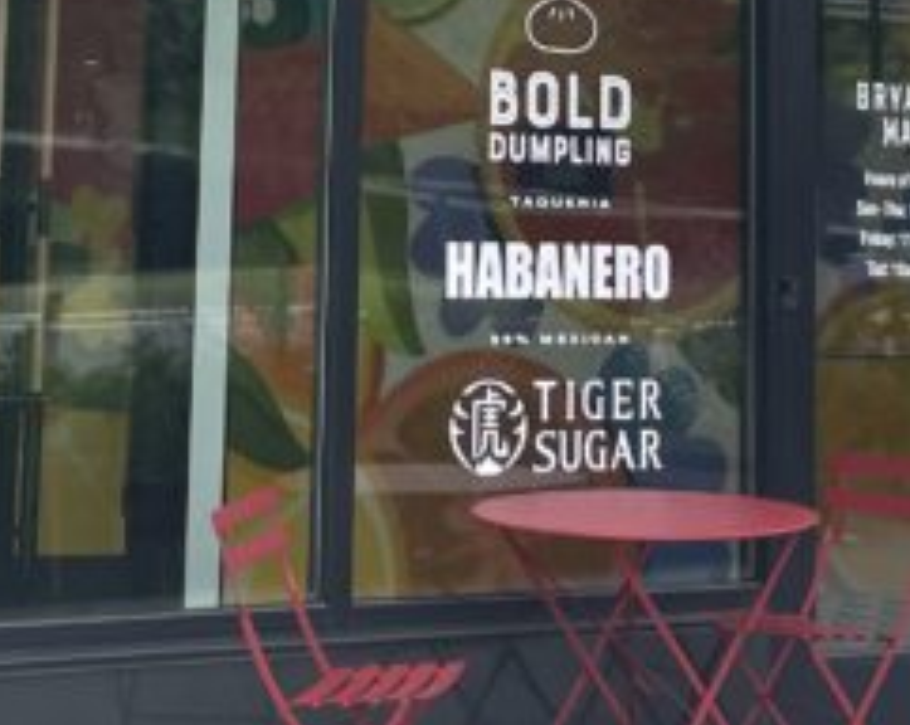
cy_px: -117
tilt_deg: +6.1
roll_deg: -4.1
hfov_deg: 17.8
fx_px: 2904
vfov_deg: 13.9
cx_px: 313
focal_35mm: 108
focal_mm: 4.2
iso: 32
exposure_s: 1/790
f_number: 1.6
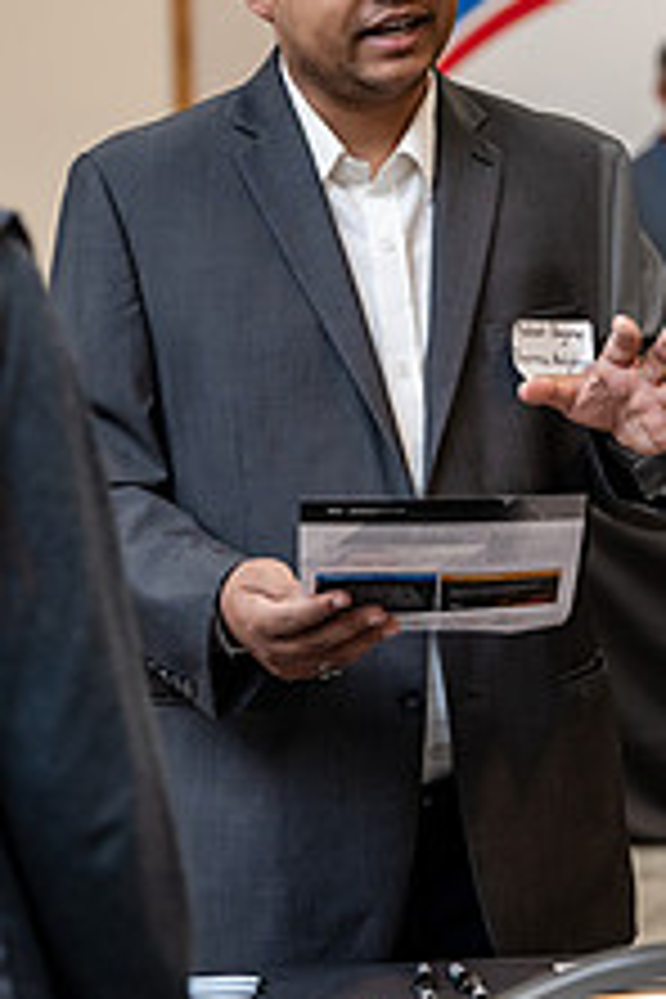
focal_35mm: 150
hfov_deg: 9.1
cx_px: 531
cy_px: 423
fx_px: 4162
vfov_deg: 13.7
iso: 2000
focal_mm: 74
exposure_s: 1/200
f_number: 3.2
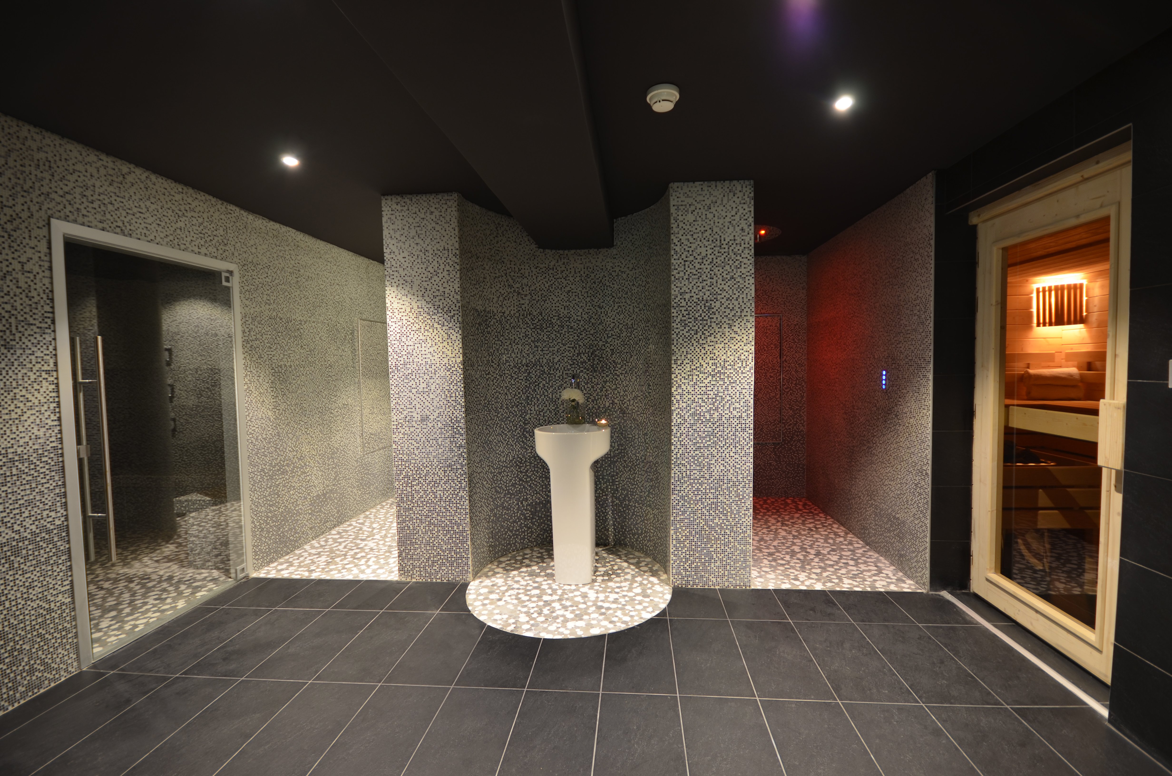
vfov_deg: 77.1
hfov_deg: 100.5
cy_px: 388
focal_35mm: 15
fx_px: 487
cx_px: 586
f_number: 4
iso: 100
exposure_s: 1
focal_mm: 10
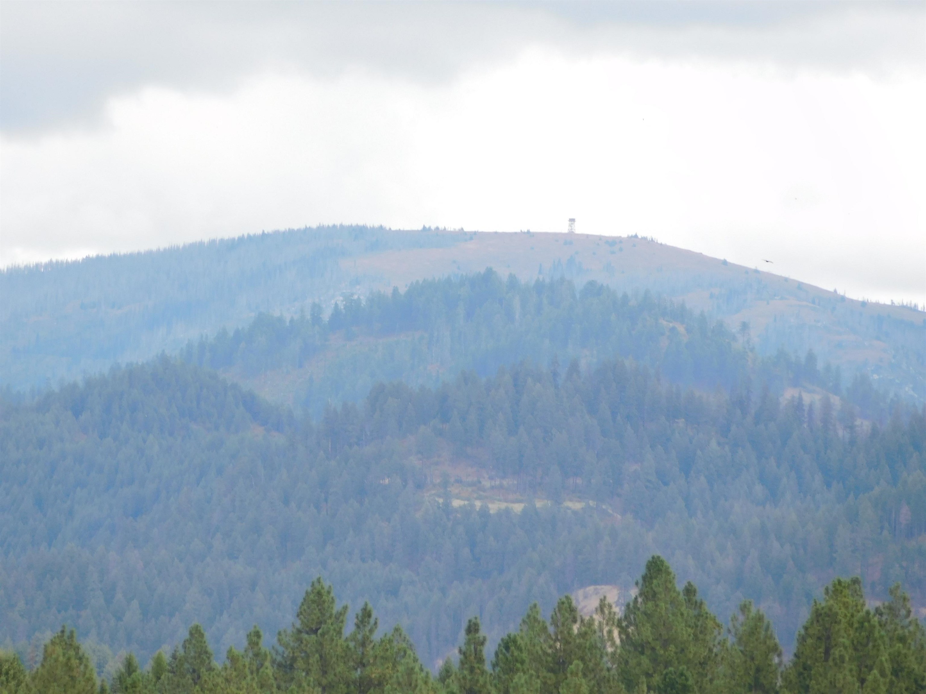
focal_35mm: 577
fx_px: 15435
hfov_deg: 3.4
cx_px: 463
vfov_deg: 2.6
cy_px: 347
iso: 125
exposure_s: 1/200
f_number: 6
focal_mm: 102.5
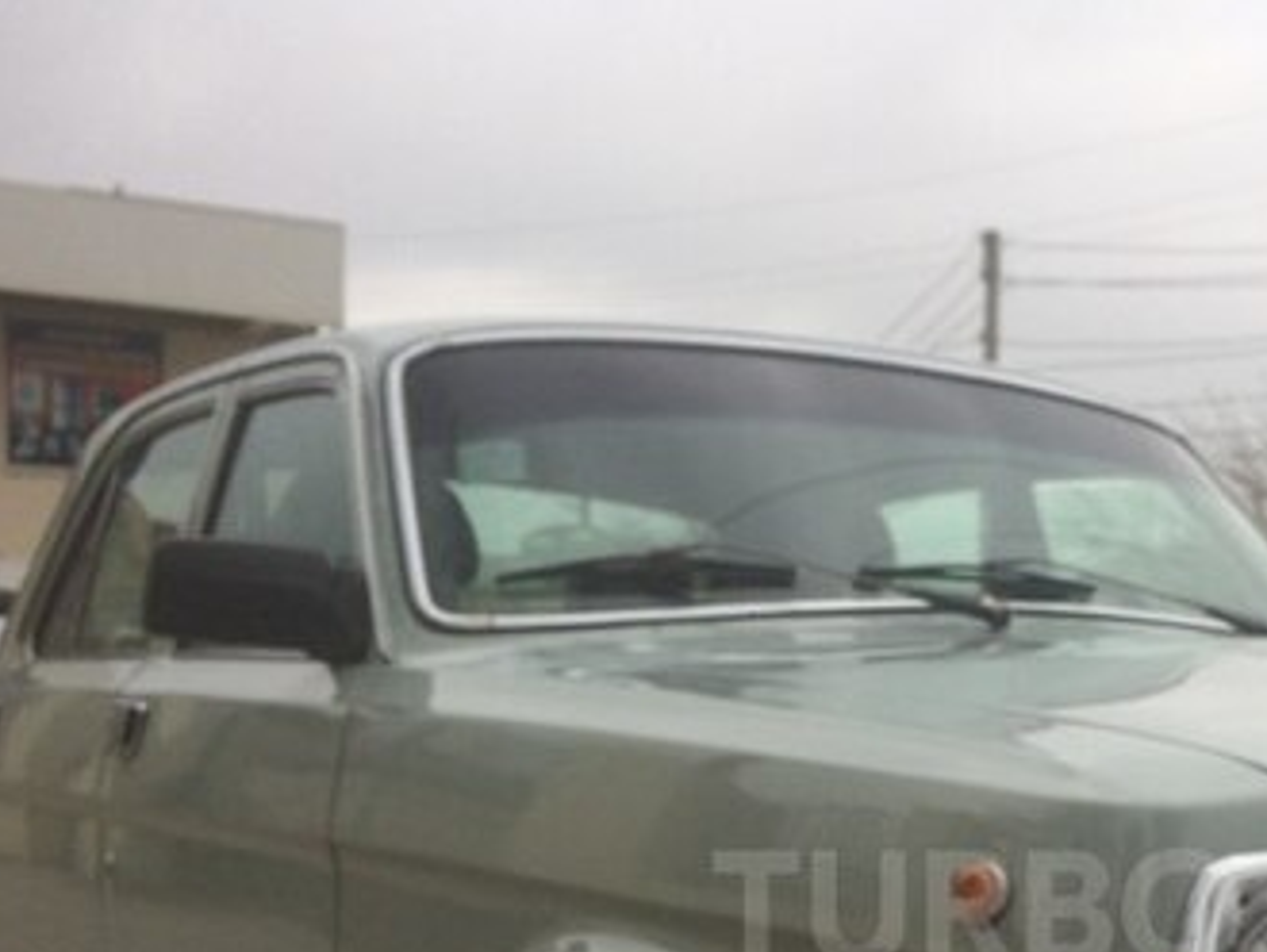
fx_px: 2124
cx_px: 1106
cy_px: 908
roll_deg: -3.2
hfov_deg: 31.8
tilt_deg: -3.2
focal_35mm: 58
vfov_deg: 24.3
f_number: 2.2
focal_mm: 4.15
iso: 32
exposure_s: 1/302
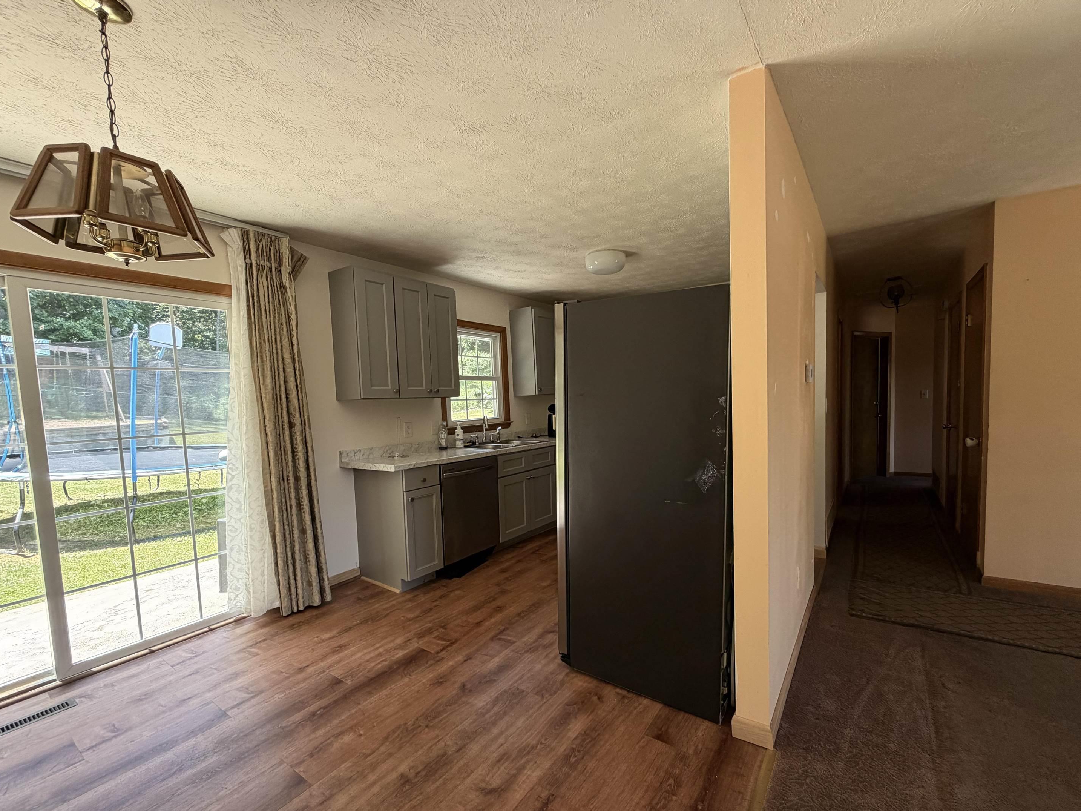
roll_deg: +2.3
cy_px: 432
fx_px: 468
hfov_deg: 98.1
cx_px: 568
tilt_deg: -4.2
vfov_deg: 81.6
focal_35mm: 15
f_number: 2.2
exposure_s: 1/121
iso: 160
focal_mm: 2.22
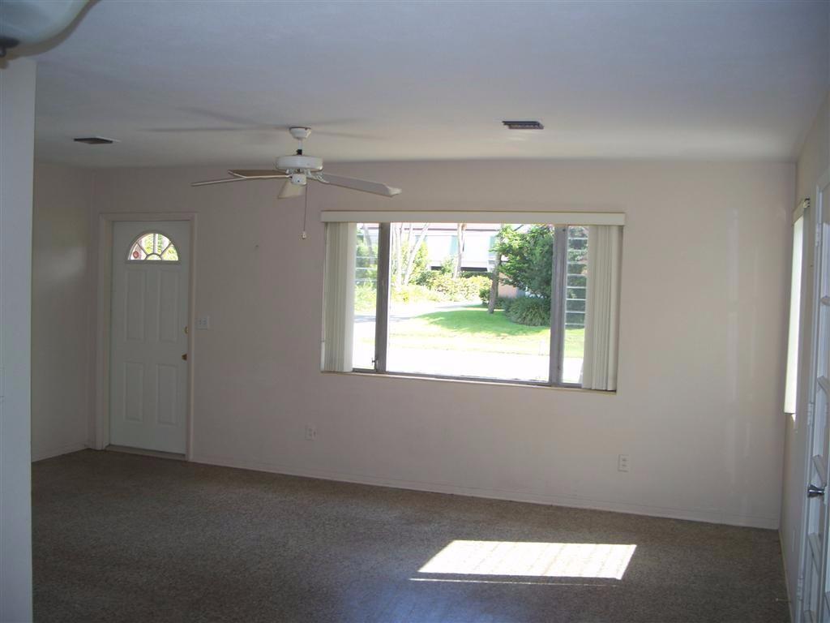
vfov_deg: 38.7
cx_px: 415
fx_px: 887
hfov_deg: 50.1
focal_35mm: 37
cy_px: 312
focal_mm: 7.8
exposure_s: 1/100
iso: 64
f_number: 2.8
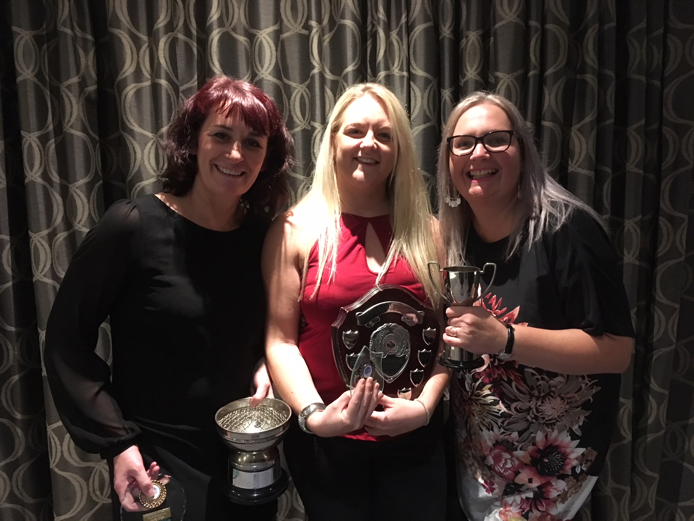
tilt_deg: -8.7
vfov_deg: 48.2
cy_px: 260
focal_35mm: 29
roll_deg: +1.7
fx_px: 581
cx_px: 347
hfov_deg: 61.7
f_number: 2.2
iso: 320
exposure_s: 1/17
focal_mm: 4.15
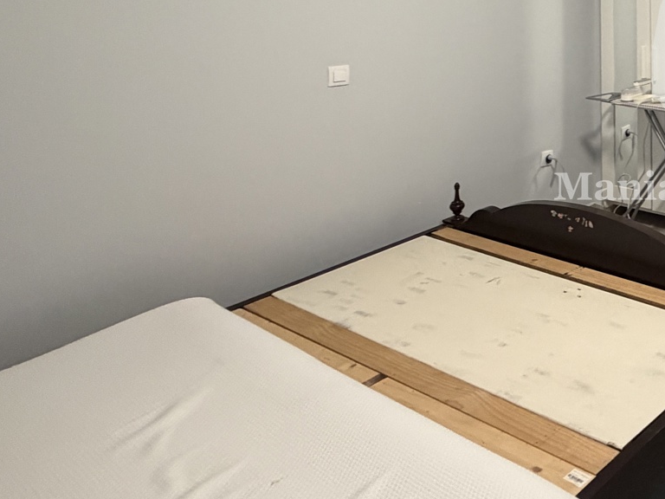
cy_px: -1
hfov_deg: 40.0
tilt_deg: -2.3
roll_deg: -1.0
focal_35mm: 35
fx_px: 672
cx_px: 770
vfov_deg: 36.5
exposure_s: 1/50
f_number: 2.2
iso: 320
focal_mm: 2.22
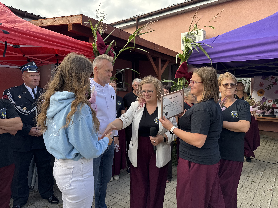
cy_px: 104
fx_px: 193
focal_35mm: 24
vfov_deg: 56.8
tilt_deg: -1.2
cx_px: 139
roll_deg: -1.1
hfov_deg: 71.6
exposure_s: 1/503
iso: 80
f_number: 1.78
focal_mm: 6.76
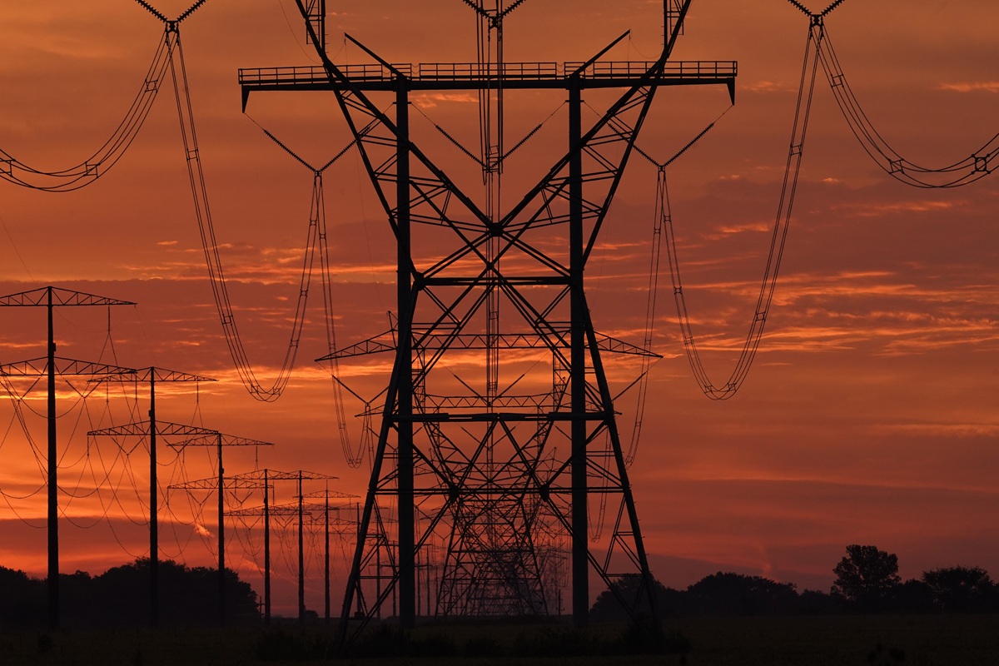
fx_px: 11099
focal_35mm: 400
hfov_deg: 5.2
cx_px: 500
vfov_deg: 3.4
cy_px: 333
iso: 2000
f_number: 14
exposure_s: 1/200
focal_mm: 400
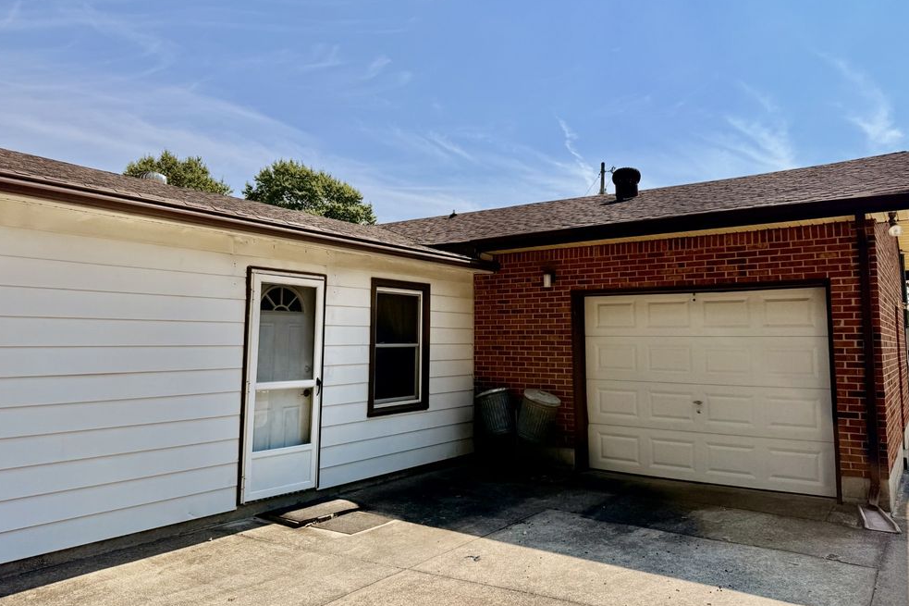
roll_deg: -0.5
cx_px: 467
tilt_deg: +6.1
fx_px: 656
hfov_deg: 69.4
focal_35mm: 26
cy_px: 275
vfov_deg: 49.5
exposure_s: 1/10309
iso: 80
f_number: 1.78
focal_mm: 6.76
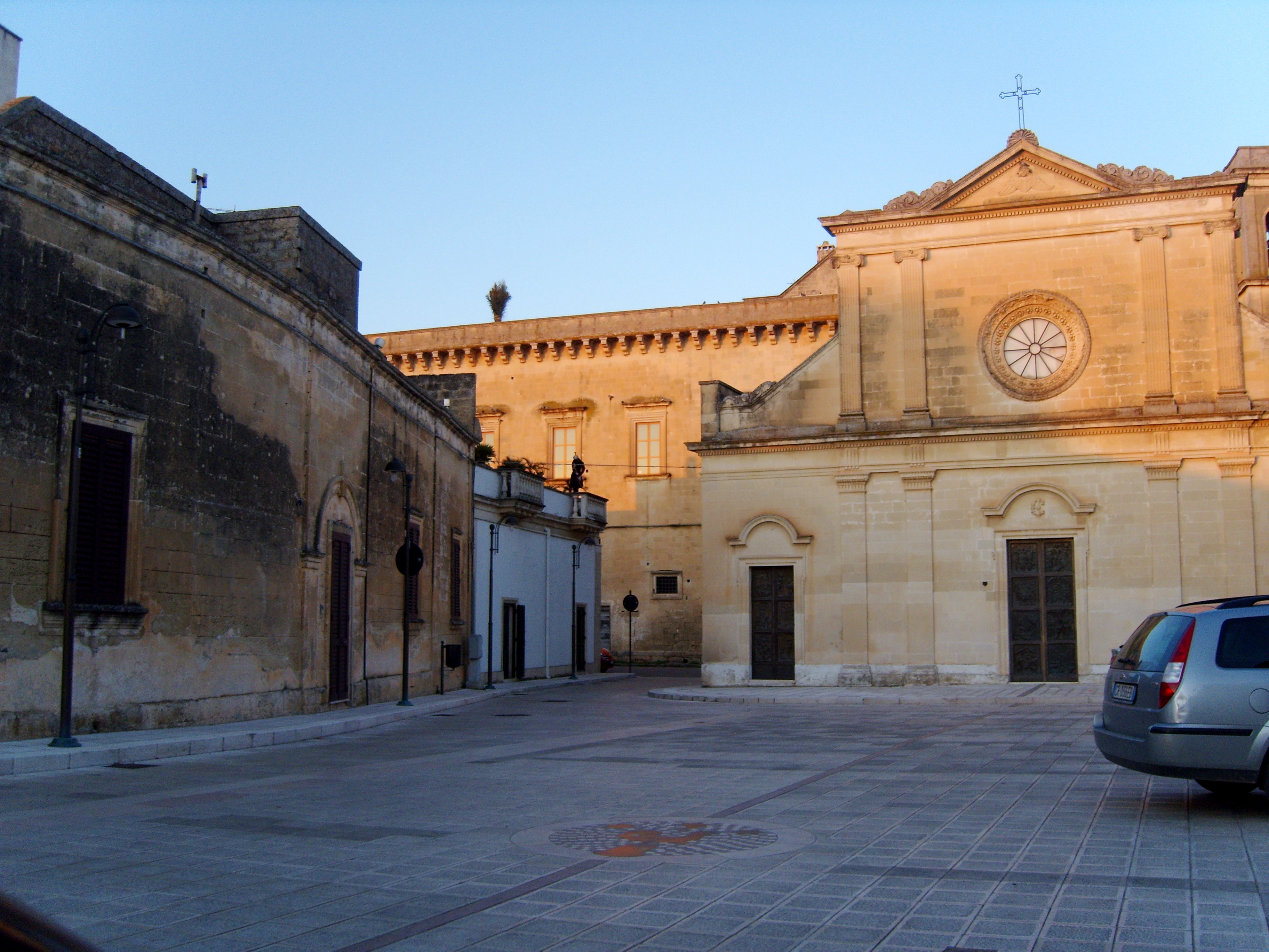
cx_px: 634
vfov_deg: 40.7
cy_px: 476
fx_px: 1283
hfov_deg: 52.6
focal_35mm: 35
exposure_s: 1/250
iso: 80
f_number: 2.8
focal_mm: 7.4
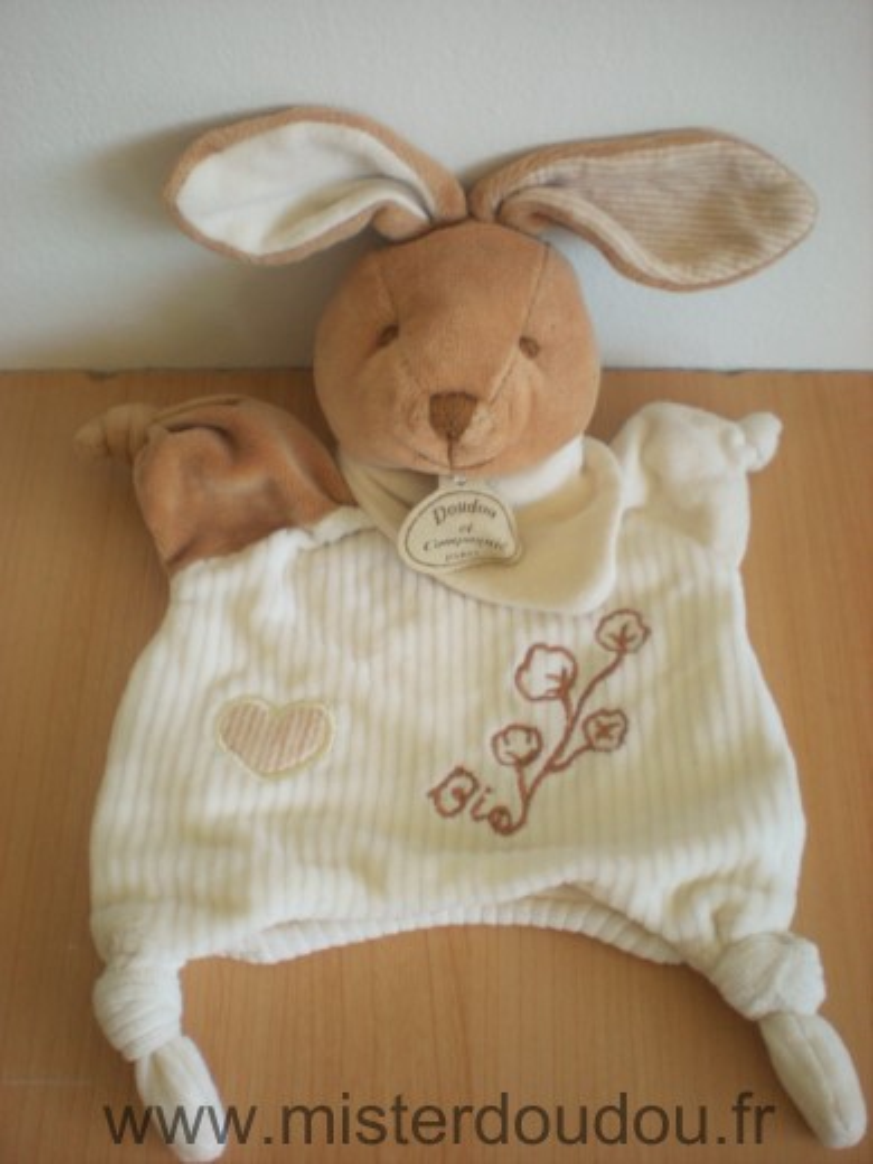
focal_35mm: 38
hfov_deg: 37.7
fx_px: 1278
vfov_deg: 49.0
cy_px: 582
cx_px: 436
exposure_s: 1/55.5
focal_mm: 6.3
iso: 154
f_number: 3.1
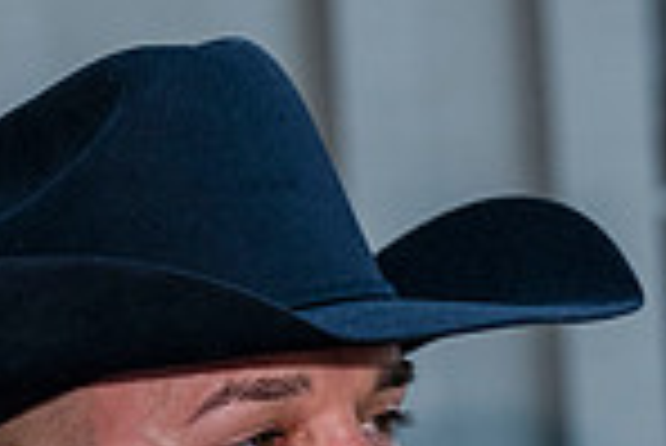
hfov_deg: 5.1
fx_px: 7407
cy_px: 601
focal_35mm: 400
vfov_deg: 3.4
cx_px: 428
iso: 800
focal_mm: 102
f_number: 3.5
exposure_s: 1/800
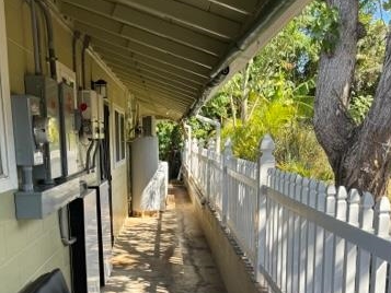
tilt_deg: -12.4
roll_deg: +1.1
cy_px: 238
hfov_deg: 43.1
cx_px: 123
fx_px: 486
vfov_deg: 32.6
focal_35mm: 43
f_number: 1.78
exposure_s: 1/715
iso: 80
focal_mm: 6.86
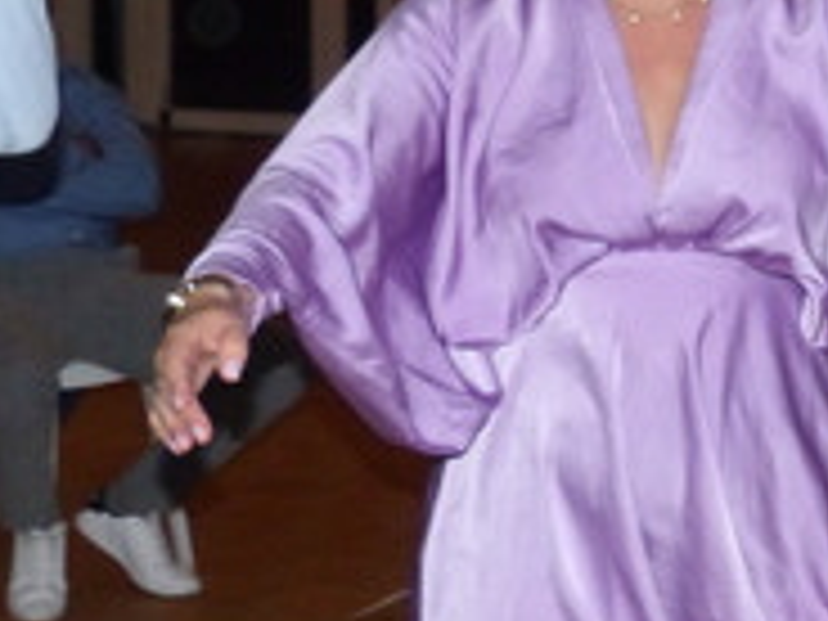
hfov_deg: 14.8
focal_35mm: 125
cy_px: 68
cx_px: 1184
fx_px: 2990
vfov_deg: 11.8
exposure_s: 1/80
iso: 400
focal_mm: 6.4
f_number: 2.8
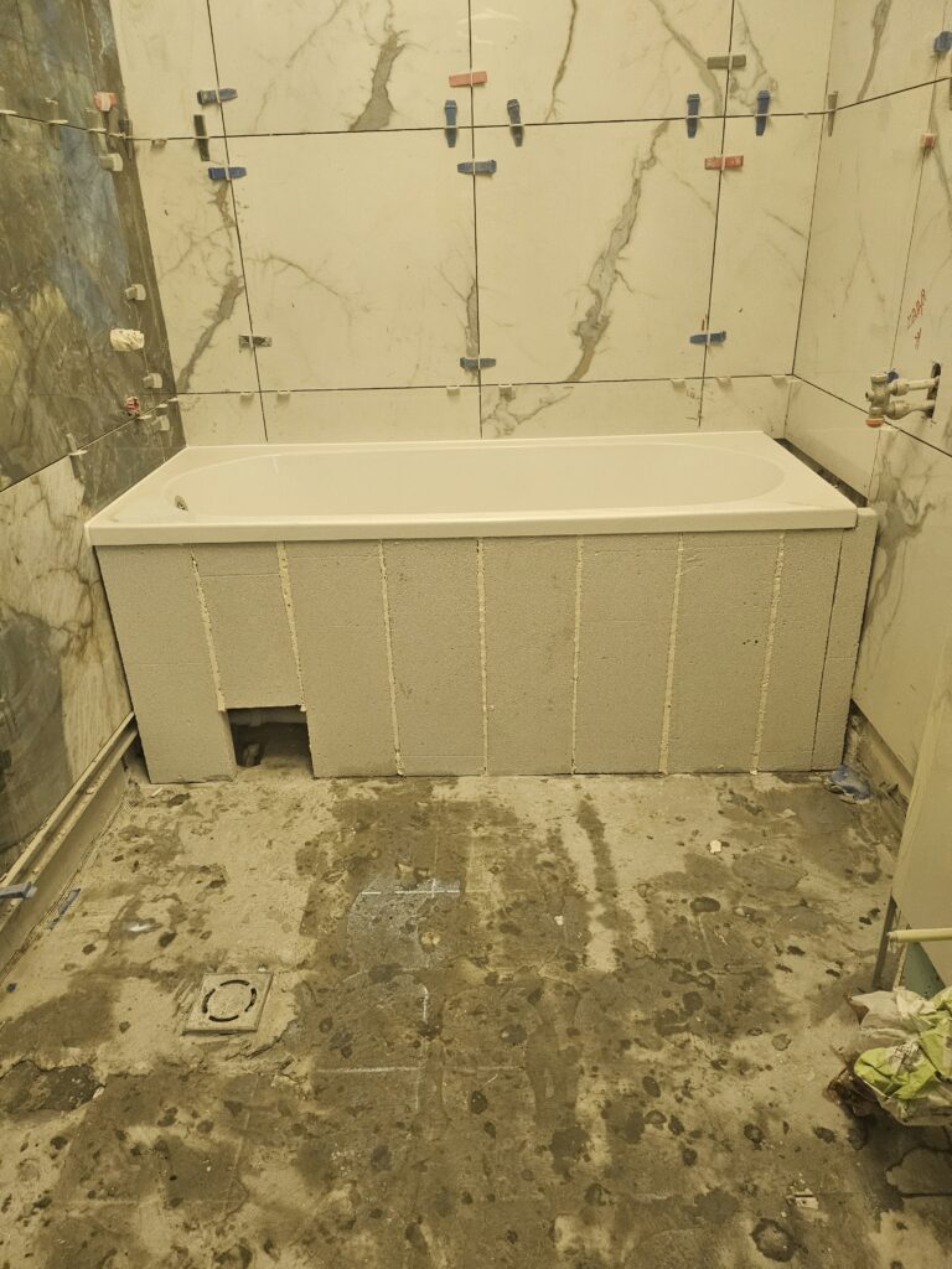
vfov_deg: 71.6
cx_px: 476
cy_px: 634
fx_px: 880
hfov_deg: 56.8
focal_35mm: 24
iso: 800
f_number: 1.8
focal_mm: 5
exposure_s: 1/50
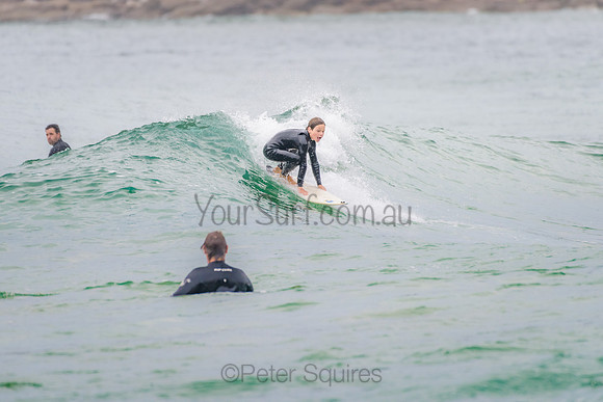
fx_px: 10269
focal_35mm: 613
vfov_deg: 2.2
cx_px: 311
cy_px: 156
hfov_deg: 3.4
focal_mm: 500
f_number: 5.6
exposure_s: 1/800
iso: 400
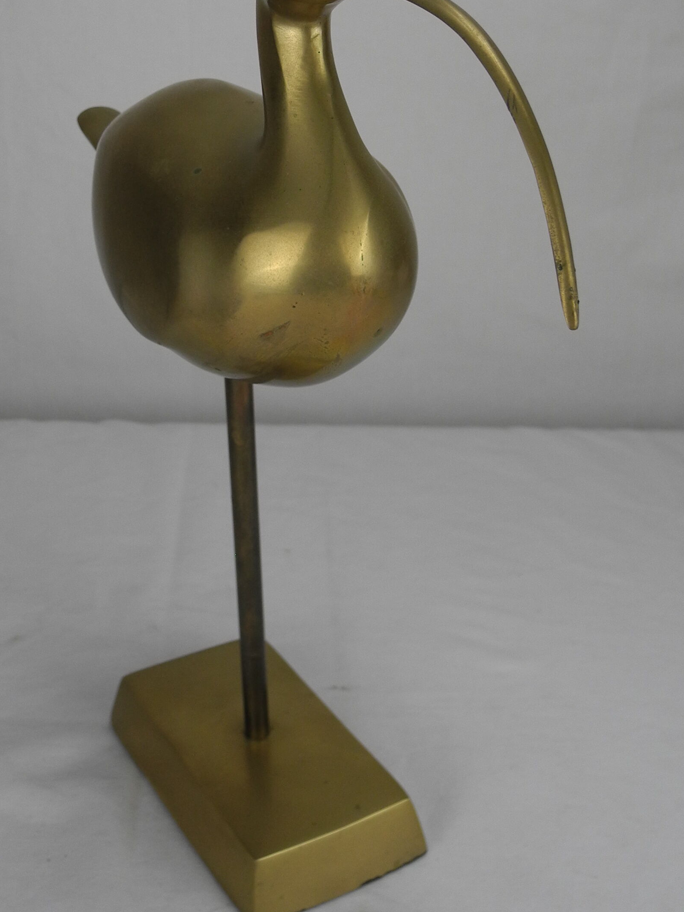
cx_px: 273
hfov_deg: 30.2
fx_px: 1265
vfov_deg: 39.1
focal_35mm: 48
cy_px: 290
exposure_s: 1/259
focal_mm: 6
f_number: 2.8
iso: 100
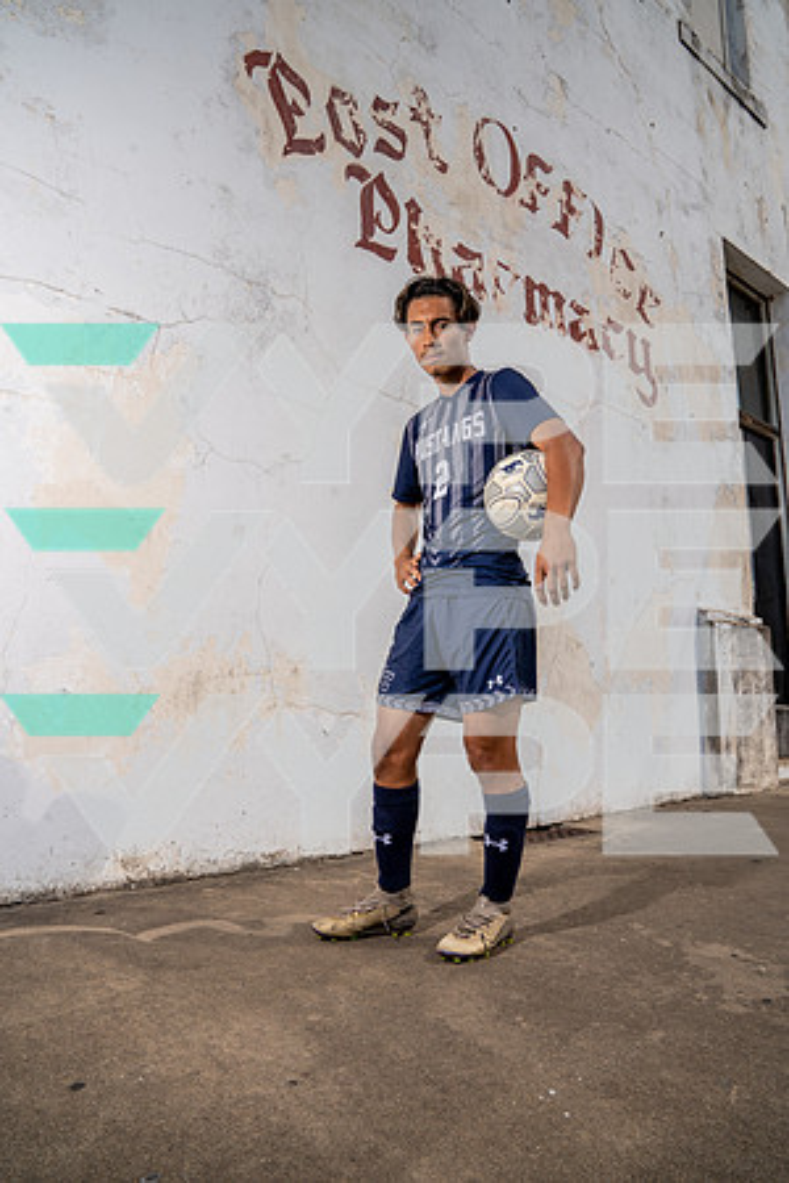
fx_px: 789
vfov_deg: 73.7
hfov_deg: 53.1
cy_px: 592
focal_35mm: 24
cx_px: 394
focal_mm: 24
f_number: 11
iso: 125
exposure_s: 1/250
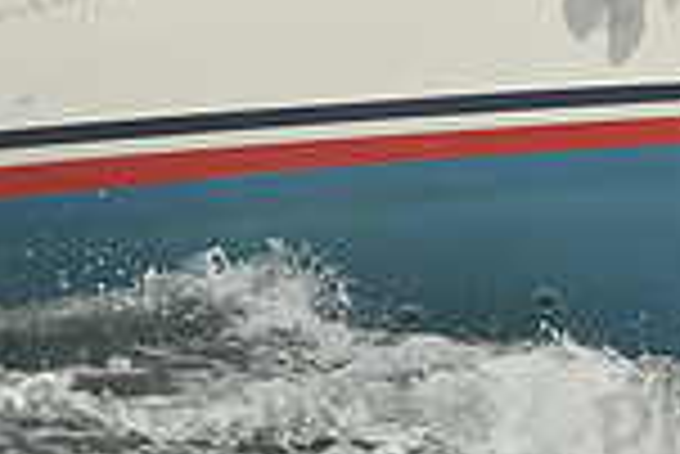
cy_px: -258
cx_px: 360
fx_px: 5067
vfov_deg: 5.1
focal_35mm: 268
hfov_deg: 7.7
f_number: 16
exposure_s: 1/1250
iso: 320
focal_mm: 70
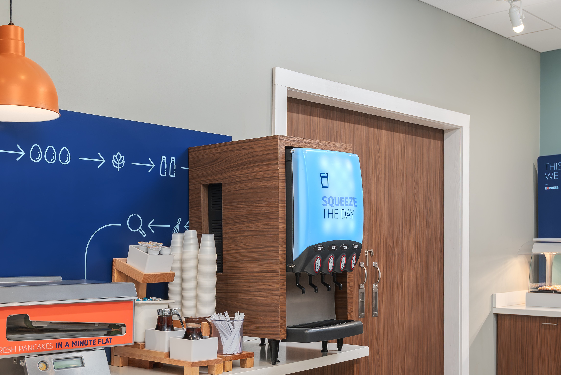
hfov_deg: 44.5
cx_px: 276
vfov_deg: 30.3
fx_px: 686
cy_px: 248
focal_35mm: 44
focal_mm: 32
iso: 200
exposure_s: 1/6
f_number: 8
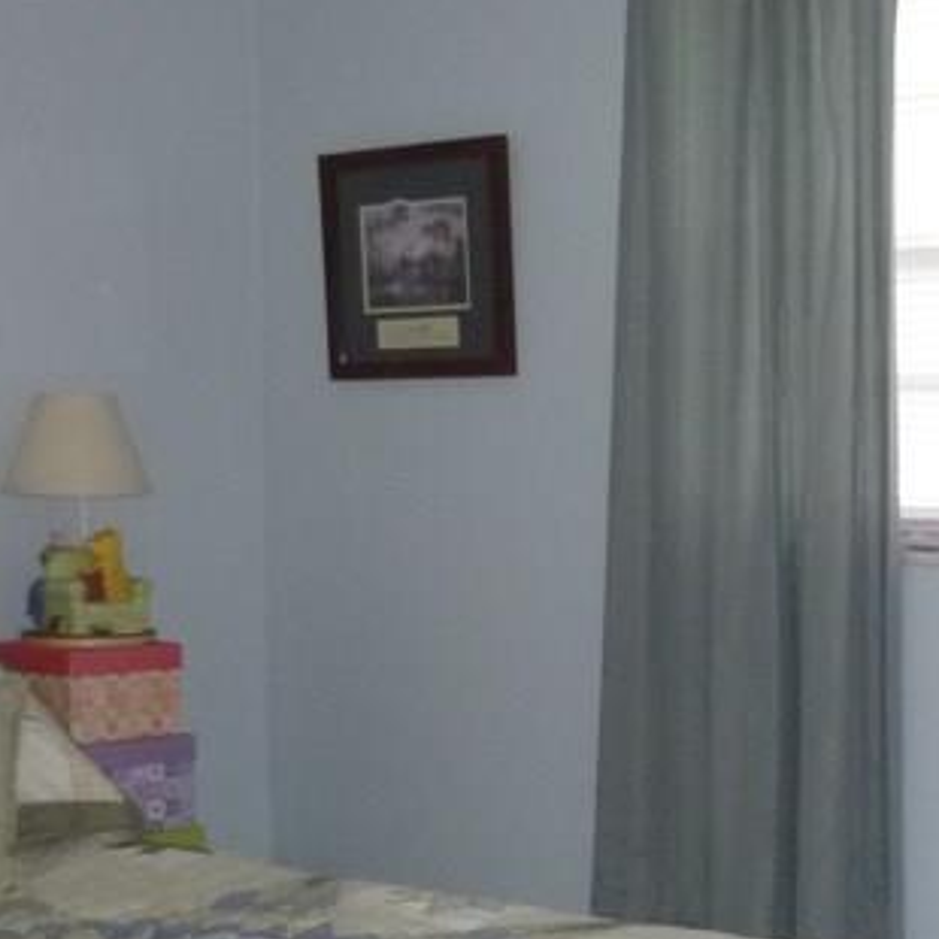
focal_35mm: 73
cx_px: 724
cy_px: 760
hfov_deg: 23.4
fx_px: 2240
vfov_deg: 23.3
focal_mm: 4.5
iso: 250
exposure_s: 1/30
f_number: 3.3
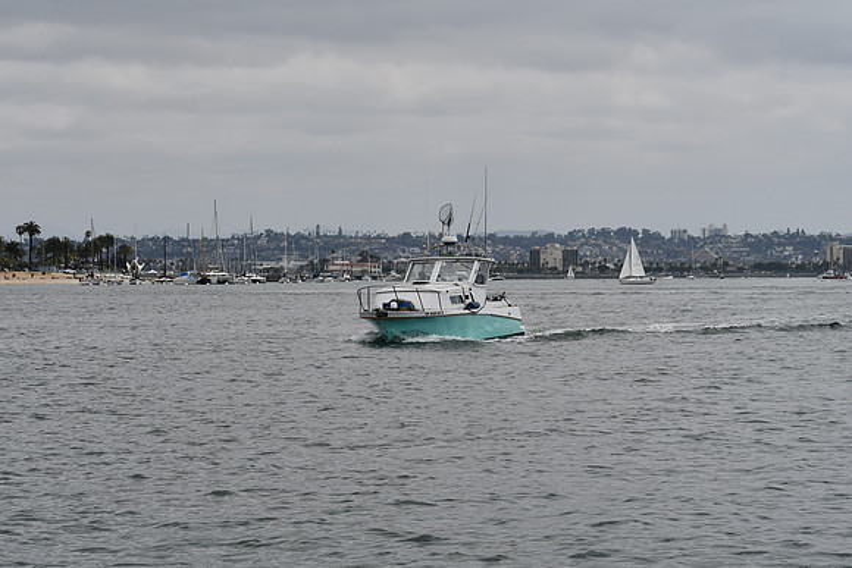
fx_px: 2841
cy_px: 284
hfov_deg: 17.1
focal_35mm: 120
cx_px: 426
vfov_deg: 11.4
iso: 100
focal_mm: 80
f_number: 9
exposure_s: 1/640
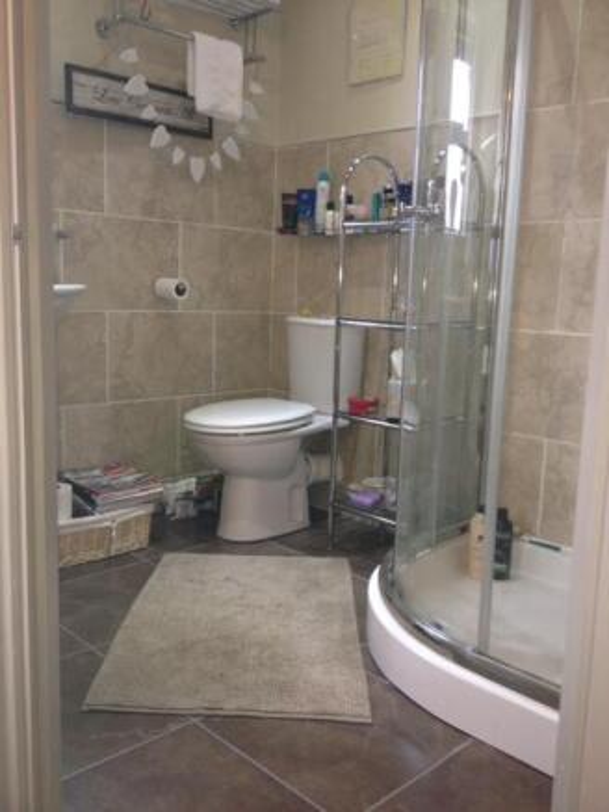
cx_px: 304
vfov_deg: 52.6
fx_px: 821
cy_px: 406
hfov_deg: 40.7
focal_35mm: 35
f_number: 2.4
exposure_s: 1/20
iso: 64
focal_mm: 4.28
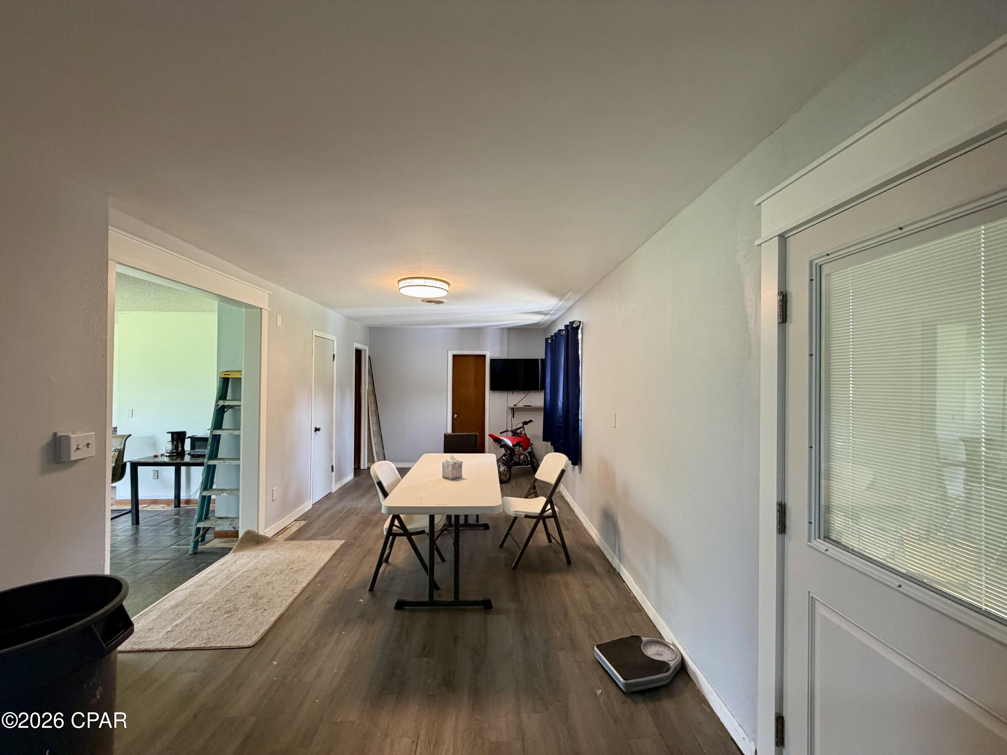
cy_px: 378
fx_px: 407
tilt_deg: +0.4
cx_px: 504
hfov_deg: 102.1
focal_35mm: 14
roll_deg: -0.4
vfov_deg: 85.7
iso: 250
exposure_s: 1/60
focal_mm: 2.22
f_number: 2.2
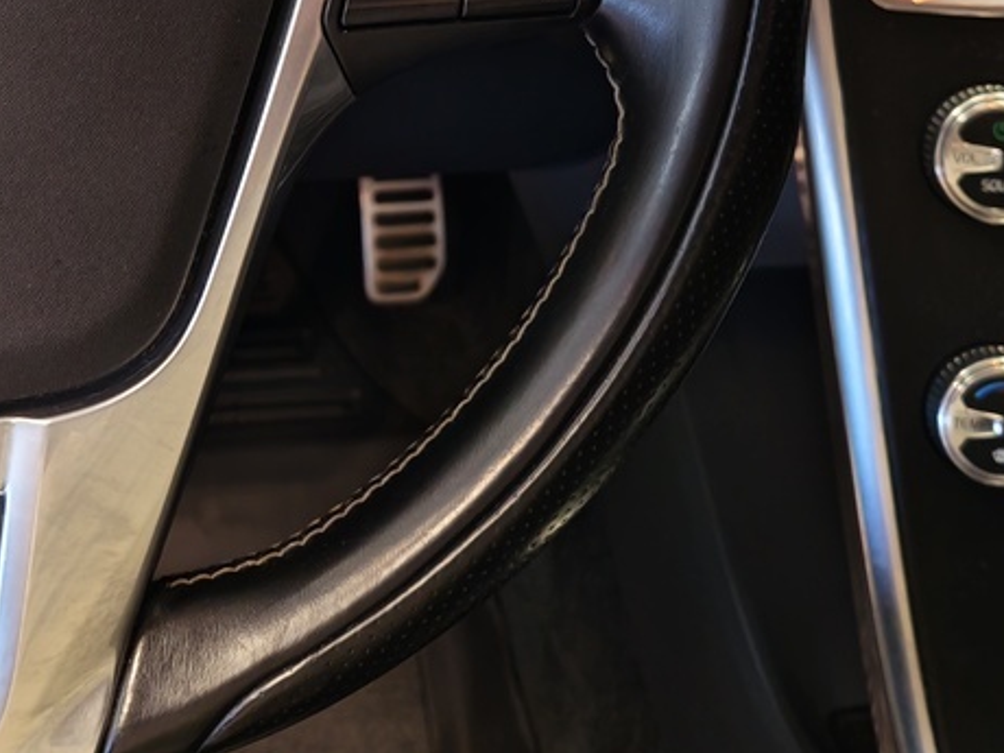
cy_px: -162
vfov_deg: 19.2
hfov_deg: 26.9
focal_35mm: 72
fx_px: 2088
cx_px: 330
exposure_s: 1/50
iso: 200
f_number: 1.6
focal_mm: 5.4
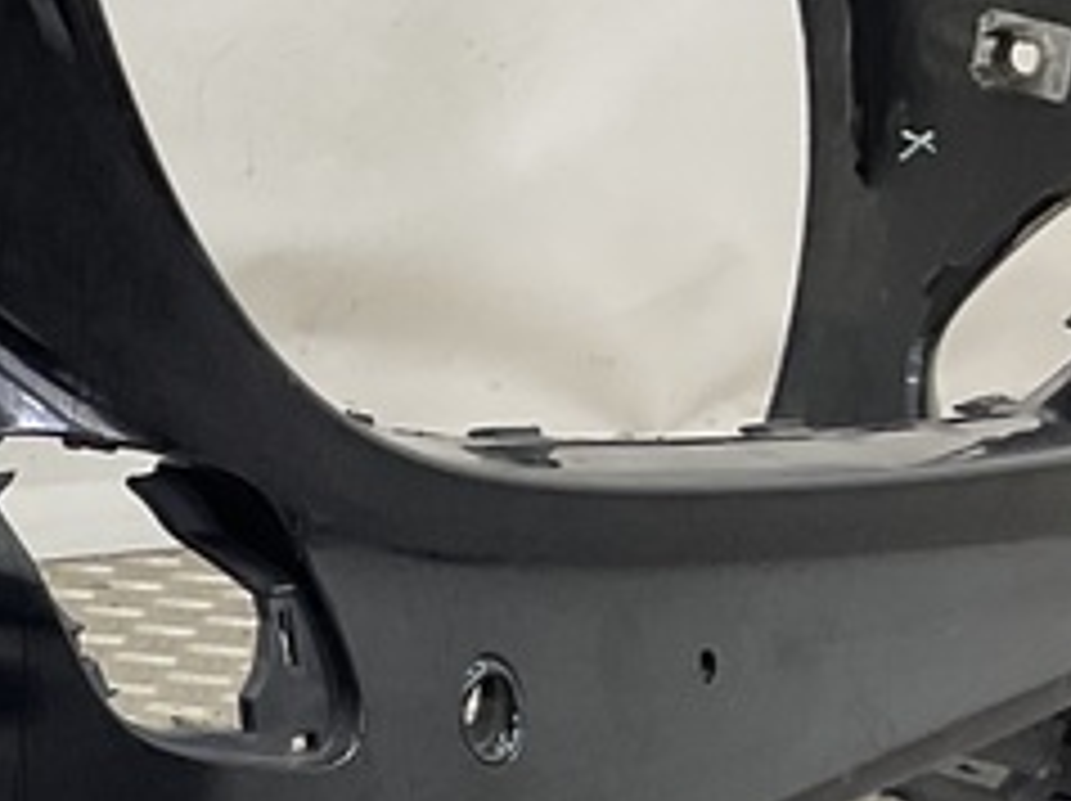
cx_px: -1017
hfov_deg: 13.8
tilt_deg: -14.0
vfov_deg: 12.0
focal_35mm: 123
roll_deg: -1.7
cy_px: 684
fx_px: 3802
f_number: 1.8
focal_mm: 3
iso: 32
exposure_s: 1/120
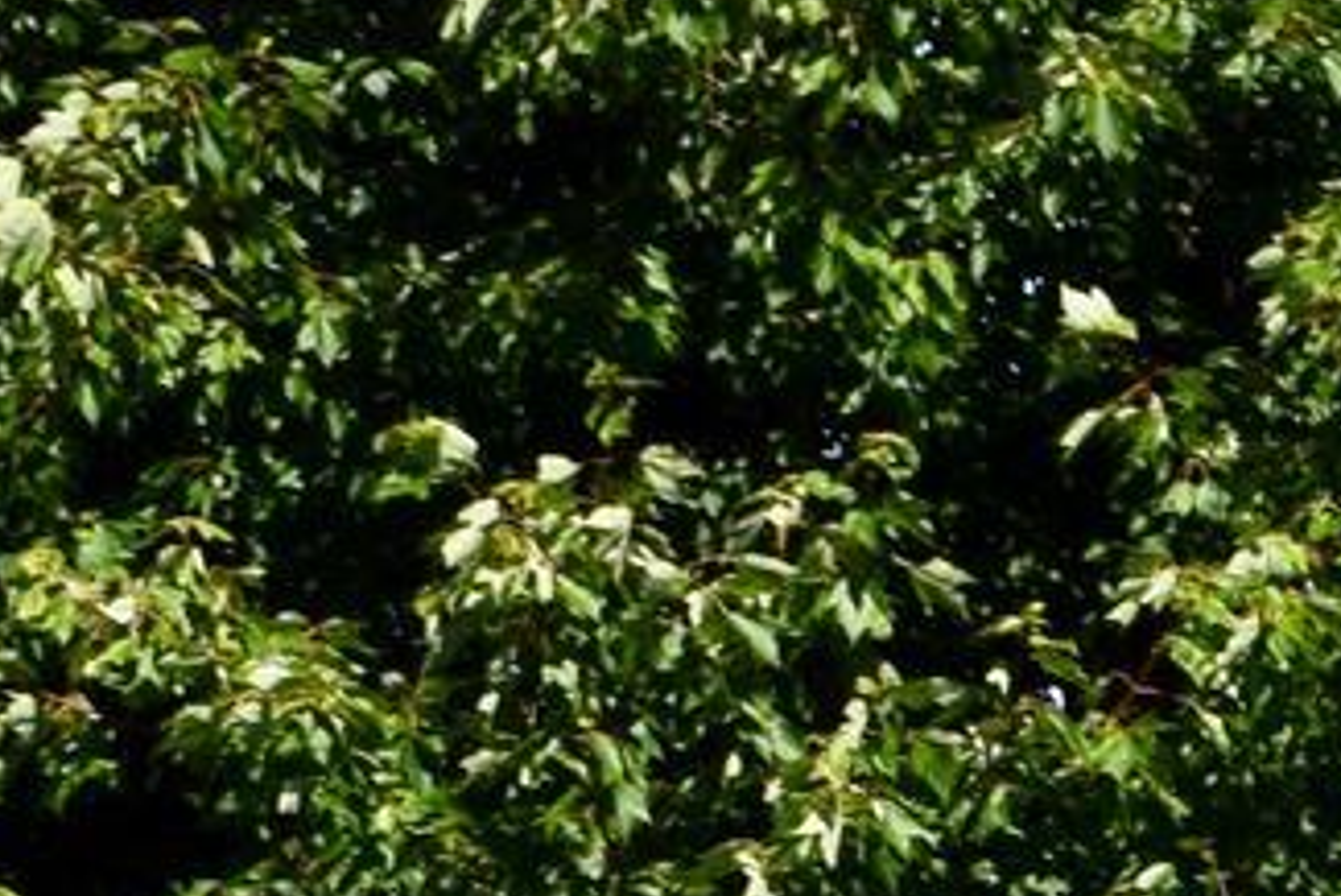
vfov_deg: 6.4
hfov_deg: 8.9
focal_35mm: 208
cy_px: 1959
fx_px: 7751
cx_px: 3198
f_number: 13
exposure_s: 1/200
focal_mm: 22
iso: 100
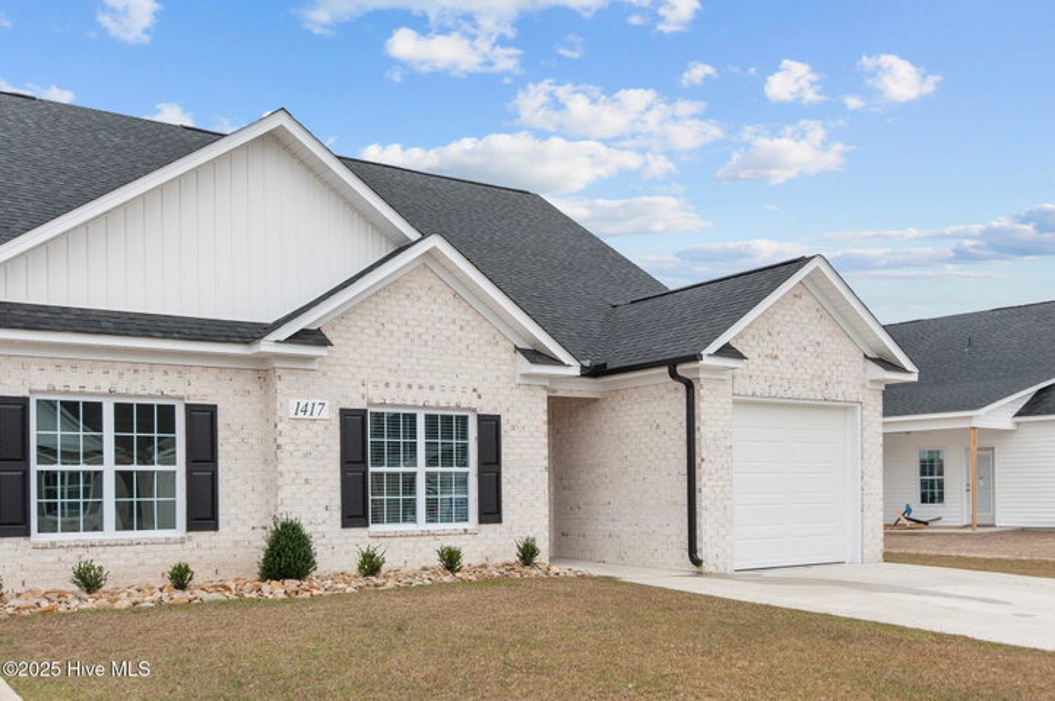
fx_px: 1025
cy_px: 350
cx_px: 528
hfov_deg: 54.5
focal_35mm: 35
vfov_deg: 37.8
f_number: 6.3
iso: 400
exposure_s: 1/160
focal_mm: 35
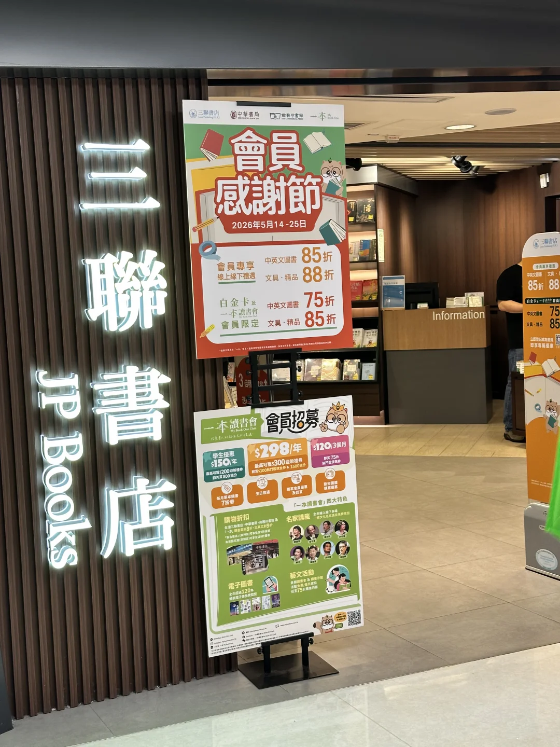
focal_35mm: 48
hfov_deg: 30.3
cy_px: 374
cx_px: 280
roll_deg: +1.8
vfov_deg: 39.7
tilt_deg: -5.8
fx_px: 1035
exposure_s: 1/50
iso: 50
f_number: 1.78
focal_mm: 6.86
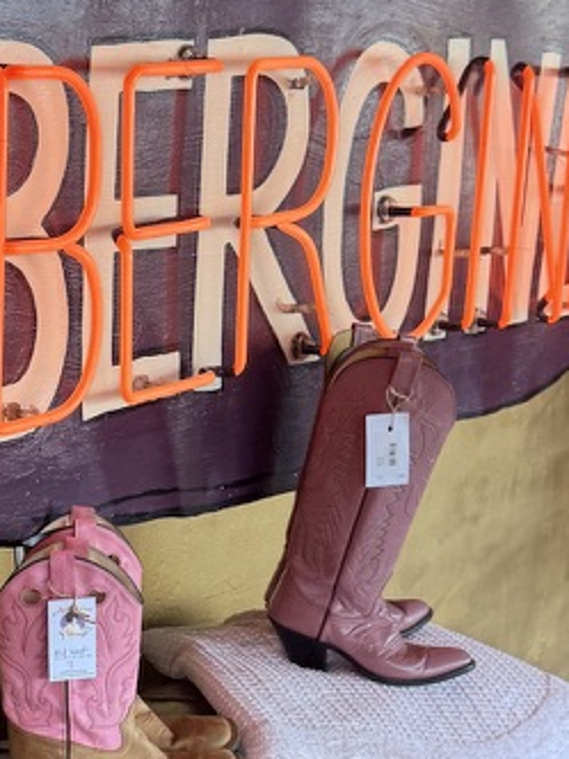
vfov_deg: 26.0
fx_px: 1622
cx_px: 73
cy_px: 556
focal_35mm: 74
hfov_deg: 19.6
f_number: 1.78
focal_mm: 6.76
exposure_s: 1/120
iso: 64
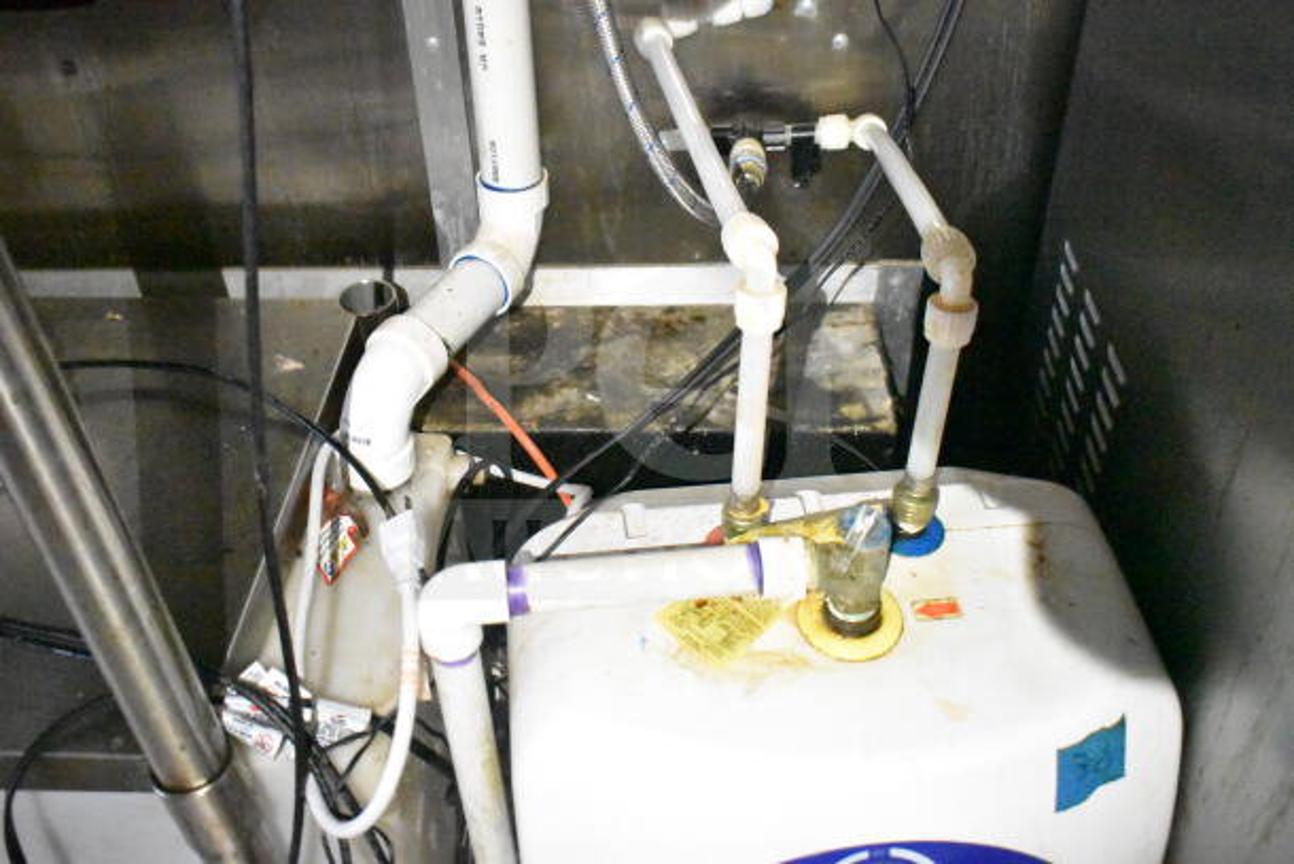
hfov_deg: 53.1
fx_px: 1294
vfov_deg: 36.9
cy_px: 432
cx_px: 647
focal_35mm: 36
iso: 25600
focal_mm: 24
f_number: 3.8
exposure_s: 1/30
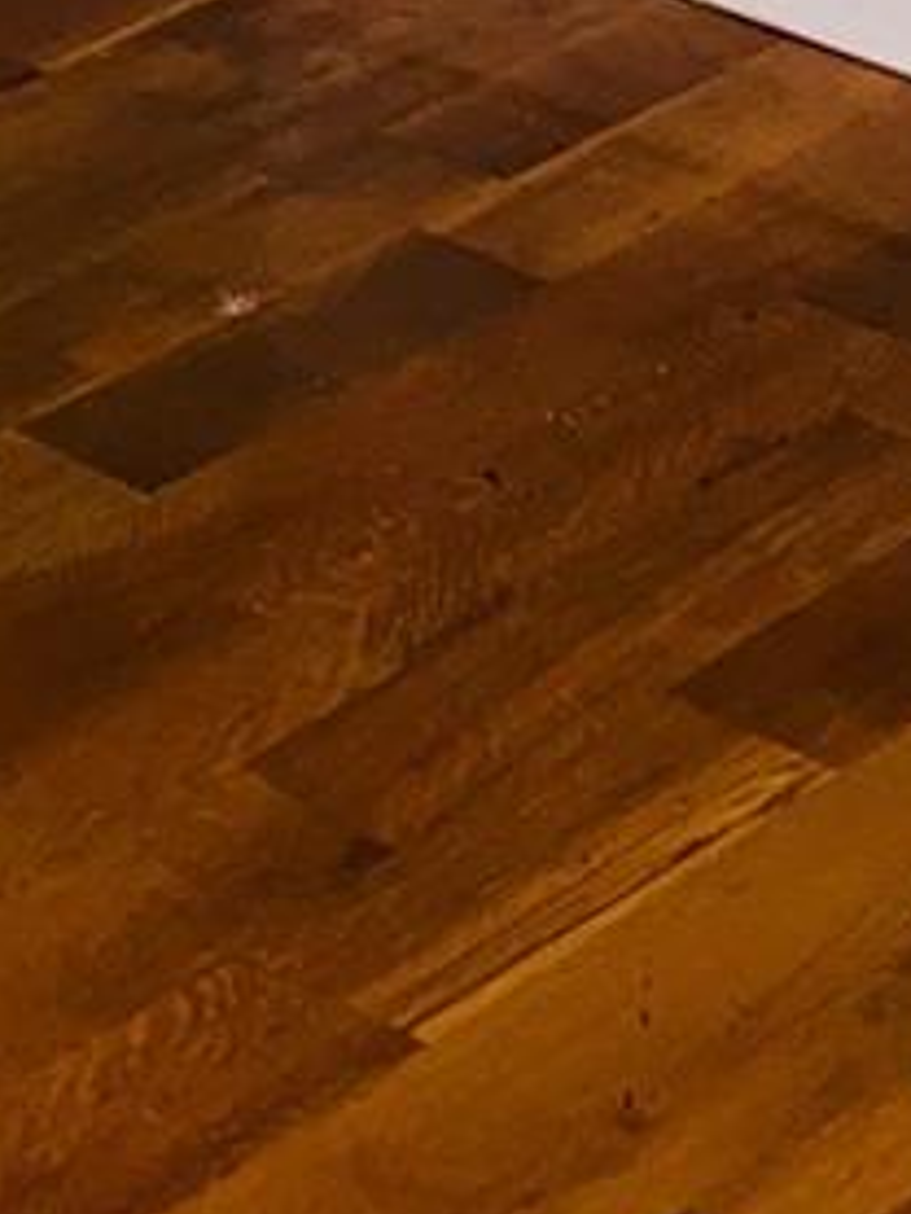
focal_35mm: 144
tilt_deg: -15.7
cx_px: 547
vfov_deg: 12.8
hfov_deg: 10.3
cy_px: -784
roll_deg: +1.2
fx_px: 5049
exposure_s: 1/10
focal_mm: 5.7
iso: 80
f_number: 1.5
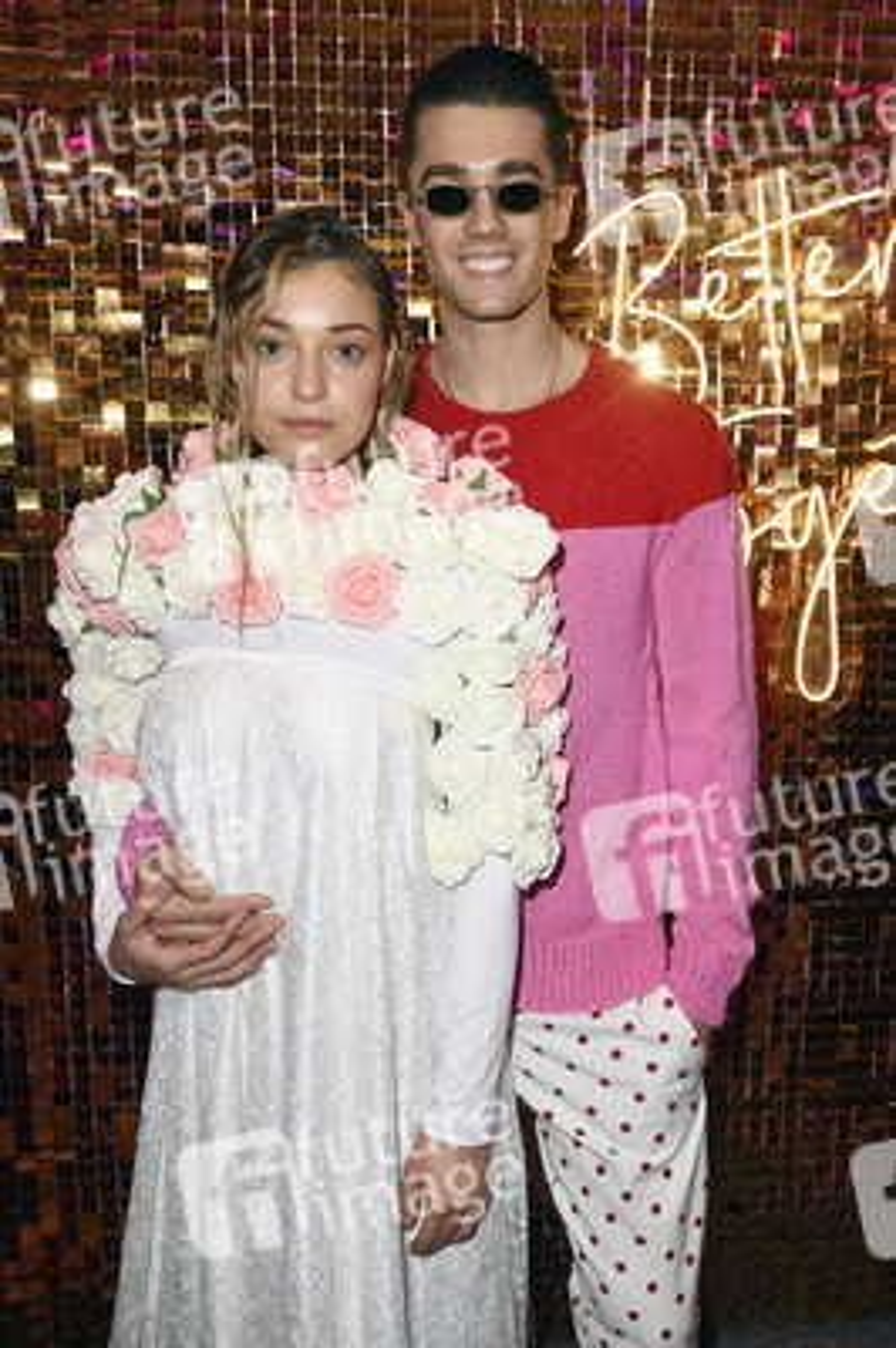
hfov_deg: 41.0
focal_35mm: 32
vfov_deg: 58.8
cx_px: 448
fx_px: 1197
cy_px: 674
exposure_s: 1/200
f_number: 5.6
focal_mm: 32
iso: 800
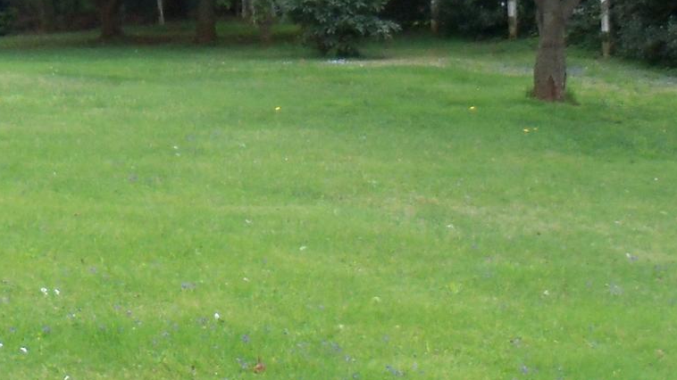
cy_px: 149
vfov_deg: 11.7
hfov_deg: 20.8
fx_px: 1849
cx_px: 324
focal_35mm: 103
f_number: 3.5
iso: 200
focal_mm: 6.2
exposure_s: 1/640
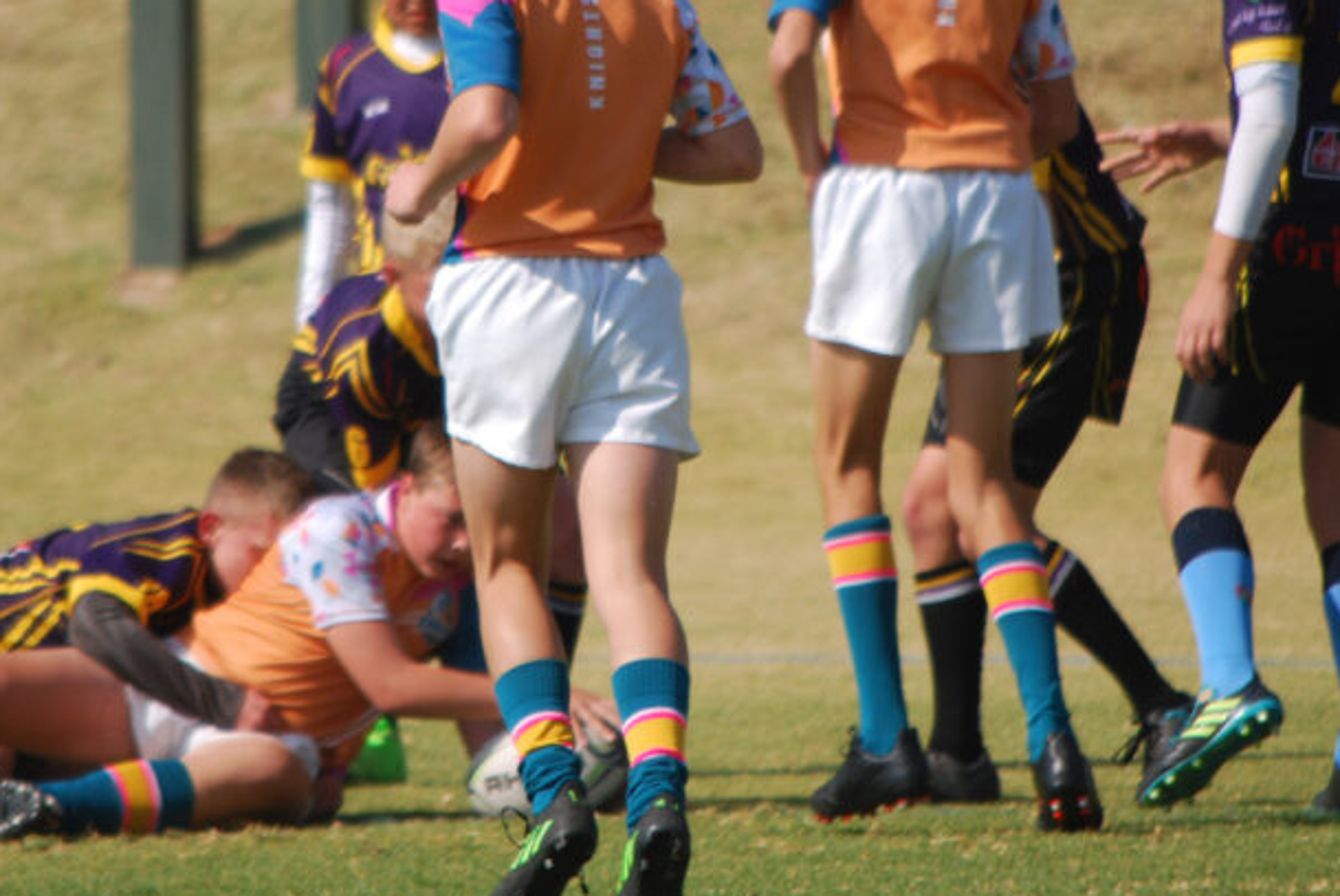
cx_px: 590
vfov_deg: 1.8
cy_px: 252
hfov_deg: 2.7
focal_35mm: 757
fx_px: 28196
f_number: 5.6
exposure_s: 1/800
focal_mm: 300
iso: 200
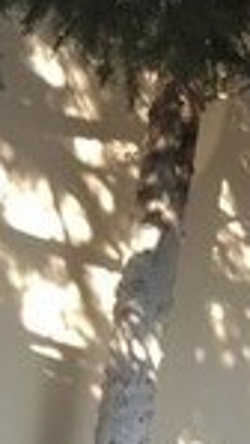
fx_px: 1647
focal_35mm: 140
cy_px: 630
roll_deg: -9.7
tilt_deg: -11.7
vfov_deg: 14.5
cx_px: 807
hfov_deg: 7.4
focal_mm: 4.15
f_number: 2.2
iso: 32
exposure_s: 1/175
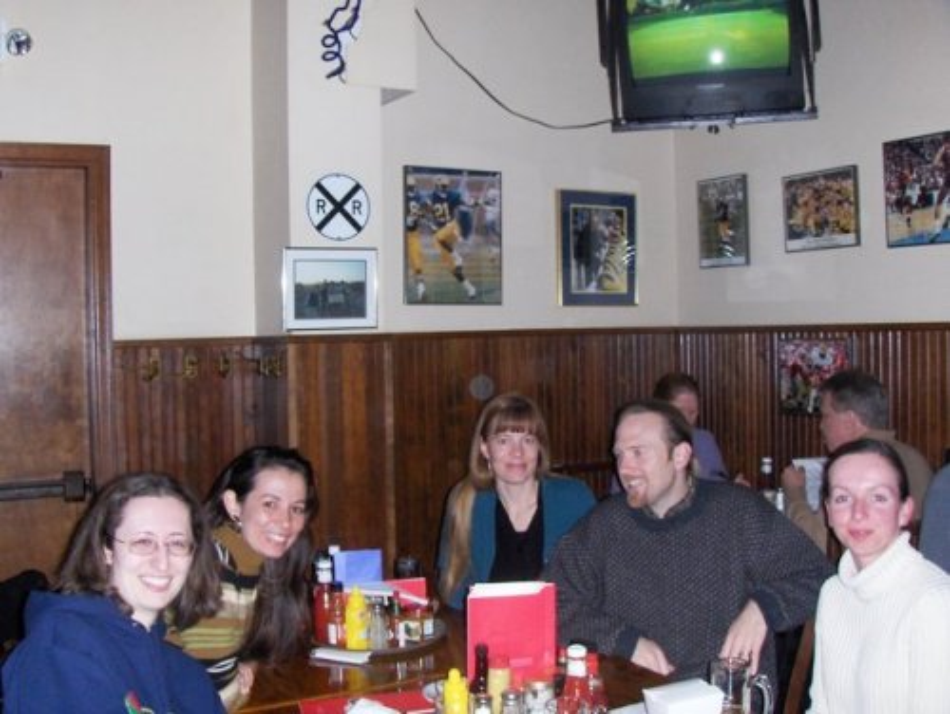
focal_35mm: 41
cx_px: 475
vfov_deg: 35.2
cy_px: 357
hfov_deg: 45.7
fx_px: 1126
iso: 100
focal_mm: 6.5
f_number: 3.5
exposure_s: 1/60
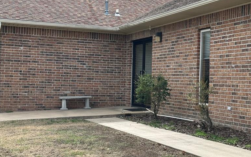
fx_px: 465
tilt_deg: +1.6
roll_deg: -1.8
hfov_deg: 30.1
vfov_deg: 19.1
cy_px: 76
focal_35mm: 68
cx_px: 145
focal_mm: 6.86
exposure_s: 1/1414
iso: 64
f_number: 1.78
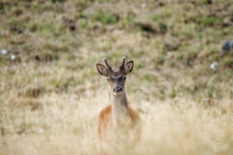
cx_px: 116
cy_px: 78
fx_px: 4854
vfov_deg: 1.8
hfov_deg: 2.8
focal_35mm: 750
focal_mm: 500
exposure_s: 1/500
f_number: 6.3
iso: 2800
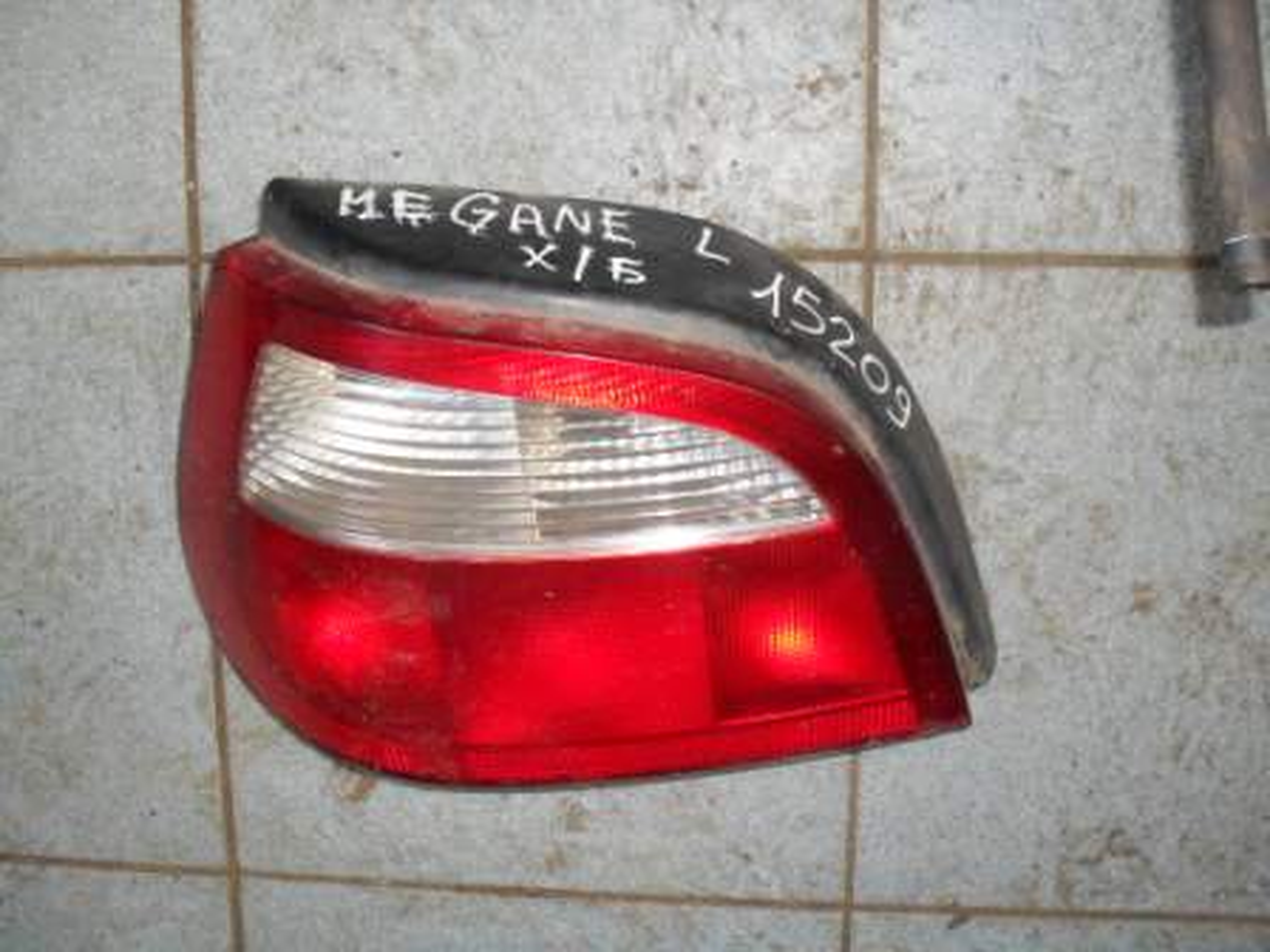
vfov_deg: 37.7
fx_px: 1394
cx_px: 635
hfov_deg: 49.0
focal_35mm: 38
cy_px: 476
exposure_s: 1/45
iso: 200
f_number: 2.8
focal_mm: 6.3
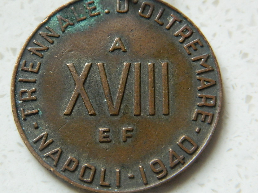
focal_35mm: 86
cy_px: 94
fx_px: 641
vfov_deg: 17.2
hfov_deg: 22.7
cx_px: 103
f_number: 4
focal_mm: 12.6
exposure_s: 1/25
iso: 400
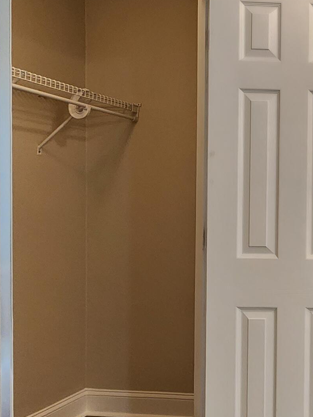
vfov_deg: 50.1
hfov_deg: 29.9
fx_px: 446
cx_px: 418
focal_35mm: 37
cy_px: 225
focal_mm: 2.2
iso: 320
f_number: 2.2
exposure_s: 1/60
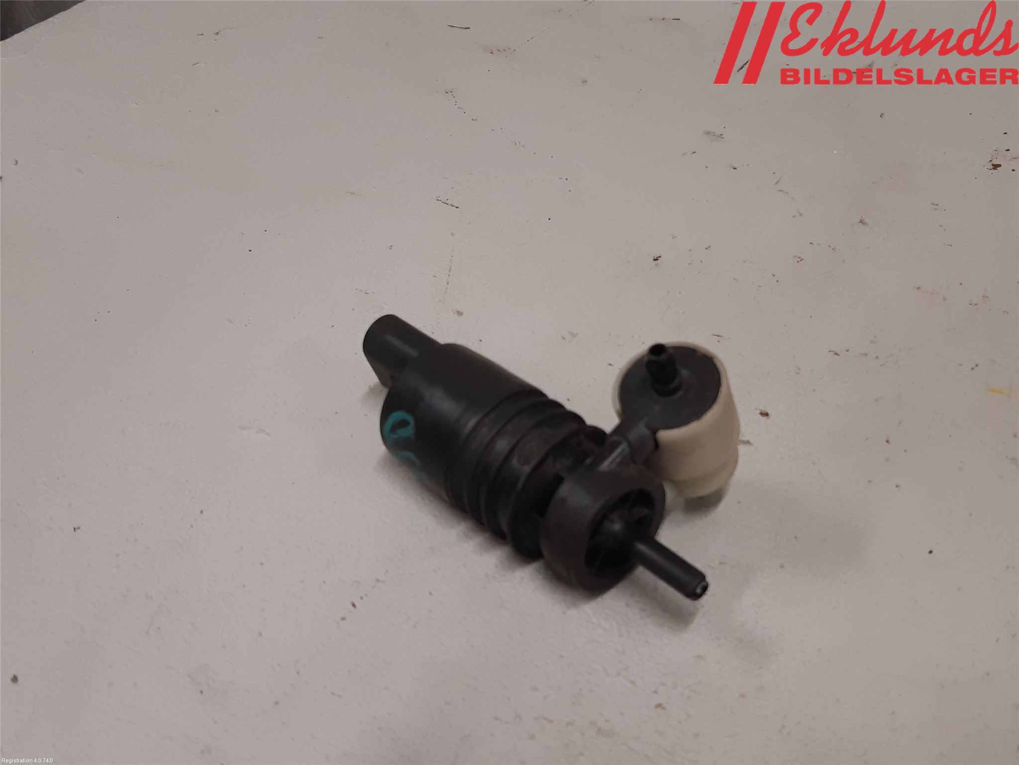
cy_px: 382
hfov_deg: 67.3
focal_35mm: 26
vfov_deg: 53.1
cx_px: 510
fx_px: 765
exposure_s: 1/50
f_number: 1.7
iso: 100
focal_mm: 3.93
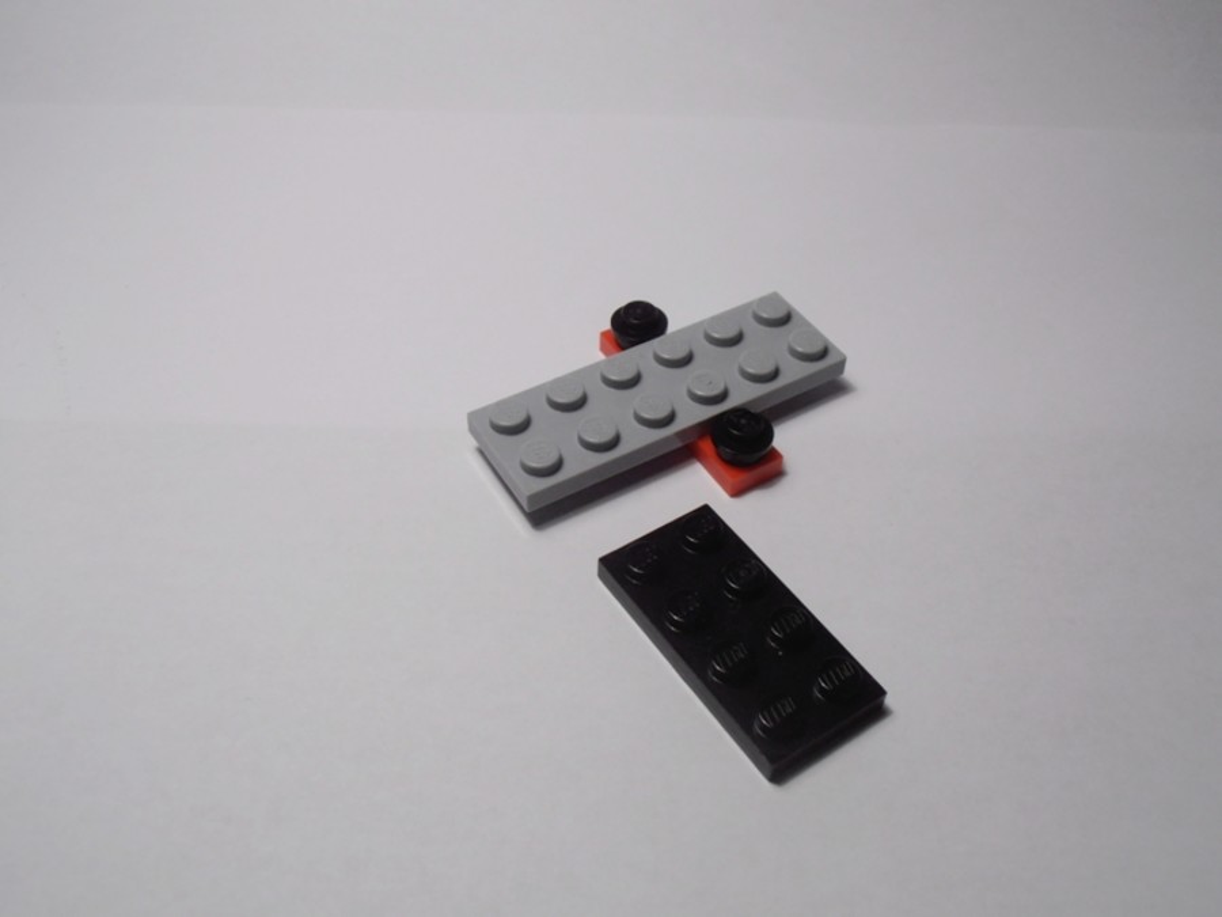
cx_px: 611
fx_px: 1306
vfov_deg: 38.7
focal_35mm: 37
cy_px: 458
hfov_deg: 50.1
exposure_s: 1/100
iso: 80
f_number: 3.9
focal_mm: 6.61
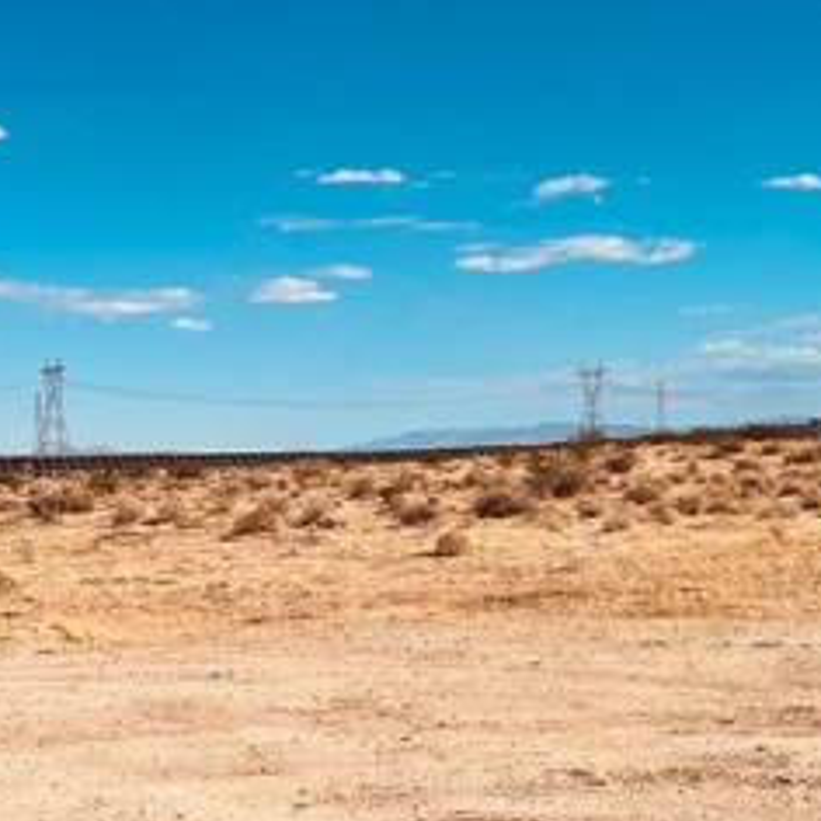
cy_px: 442
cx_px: 372
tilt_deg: +0.1
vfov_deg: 28.6
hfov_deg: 28.6
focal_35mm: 60
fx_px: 1610
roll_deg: +0.5
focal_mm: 5.1
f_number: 1.6
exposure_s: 1/7407
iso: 32
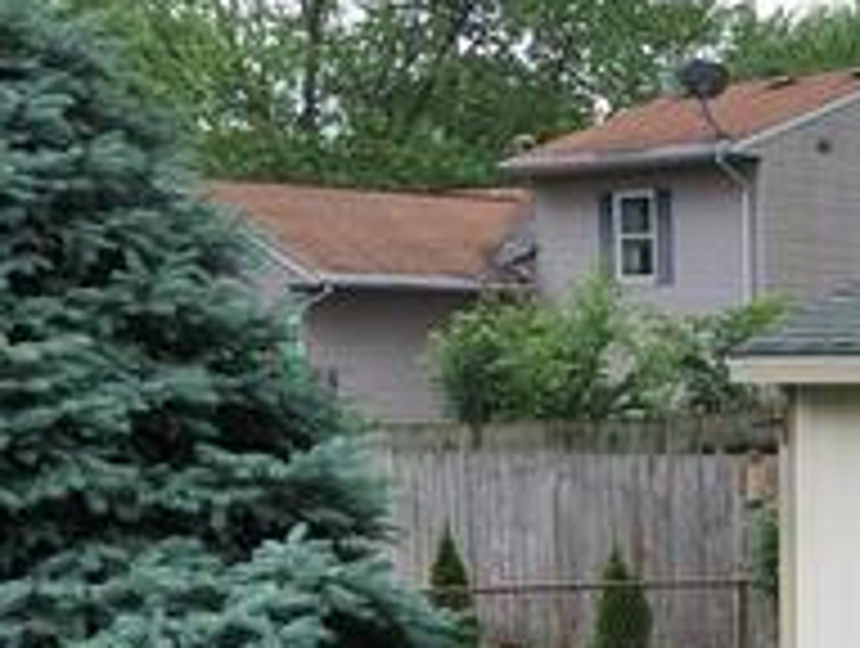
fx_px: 2414
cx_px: 968
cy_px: 778
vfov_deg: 14.8
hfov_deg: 19.3
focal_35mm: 97
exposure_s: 1/455
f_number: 2.2
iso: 25
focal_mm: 4.15
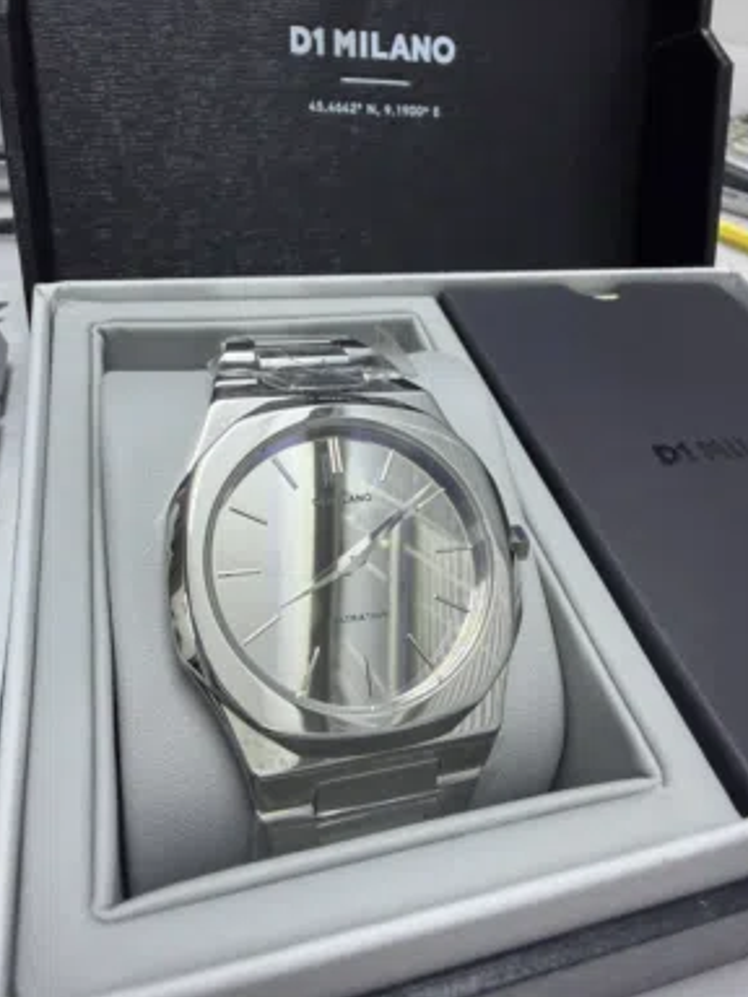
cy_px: 488
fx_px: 720
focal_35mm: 25
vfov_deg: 69.4
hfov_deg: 54.9
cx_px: 366
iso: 320
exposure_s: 1/100
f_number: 2.2
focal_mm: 2.22
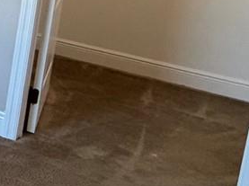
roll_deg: -2.2
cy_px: -75
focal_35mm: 81
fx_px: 582
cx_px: -383
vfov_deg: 16.8
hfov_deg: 14.0
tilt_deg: -9.3
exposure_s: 1/60
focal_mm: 2.22
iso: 160
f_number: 2.2
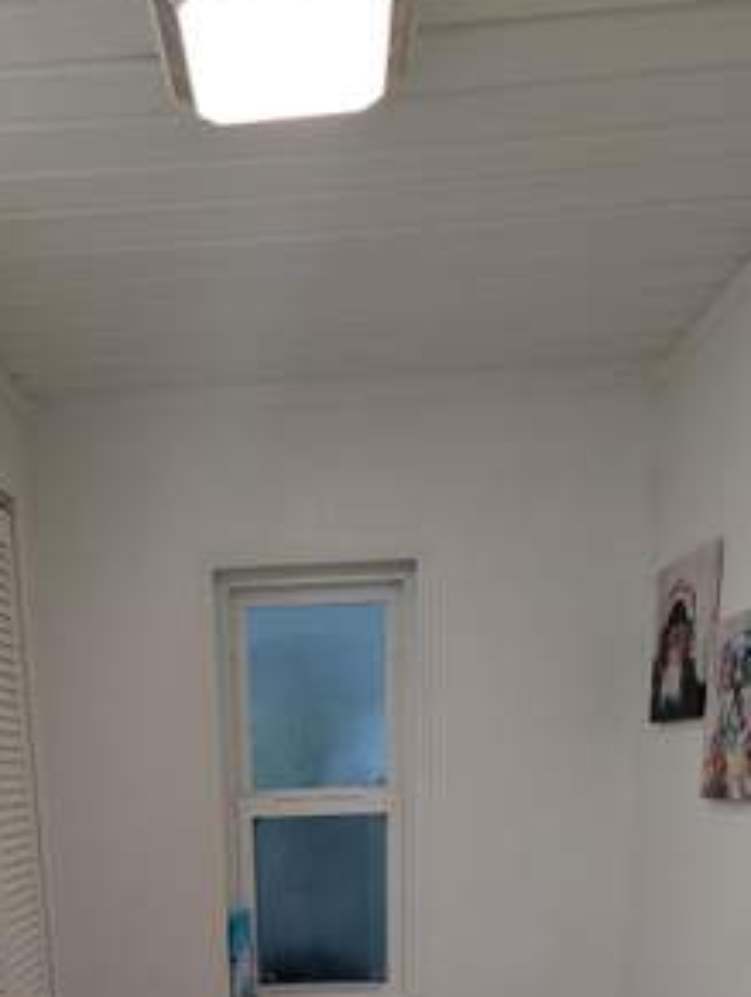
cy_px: 1040
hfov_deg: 40.3
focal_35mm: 35
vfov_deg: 43.4
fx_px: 1010
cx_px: 257
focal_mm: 2.35
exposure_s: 1/24.2
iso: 49
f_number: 2.2
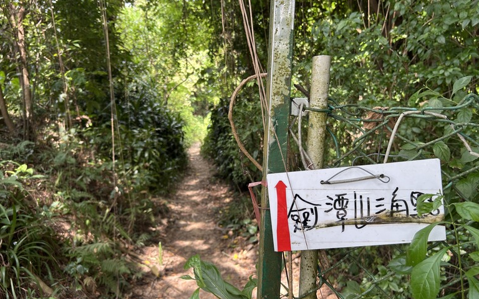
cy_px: 161
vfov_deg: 44.5
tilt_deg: -6.3
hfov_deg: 66.5
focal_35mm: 28
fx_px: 366
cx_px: 240
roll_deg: +1.4
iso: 32
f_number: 1.5
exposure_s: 1/124
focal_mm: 5.7
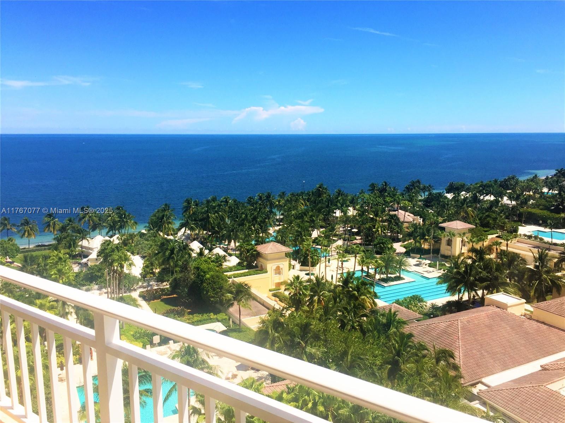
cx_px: 282
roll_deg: -0.3
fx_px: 473
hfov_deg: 61.7
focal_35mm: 29
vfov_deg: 48.2
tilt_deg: -10.6
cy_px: 212
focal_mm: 4.15
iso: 32
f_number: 2.2
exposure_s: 1/3300
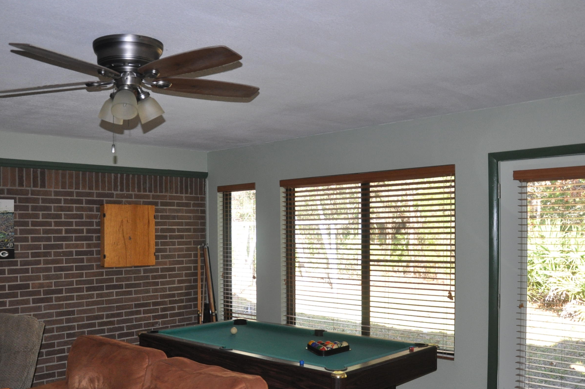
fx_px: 552
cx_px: 253
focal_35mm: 34
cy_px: 240
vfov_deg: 38.6
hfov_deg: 55.7
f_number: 3.5
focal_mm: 18
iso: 800
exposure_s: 1/80
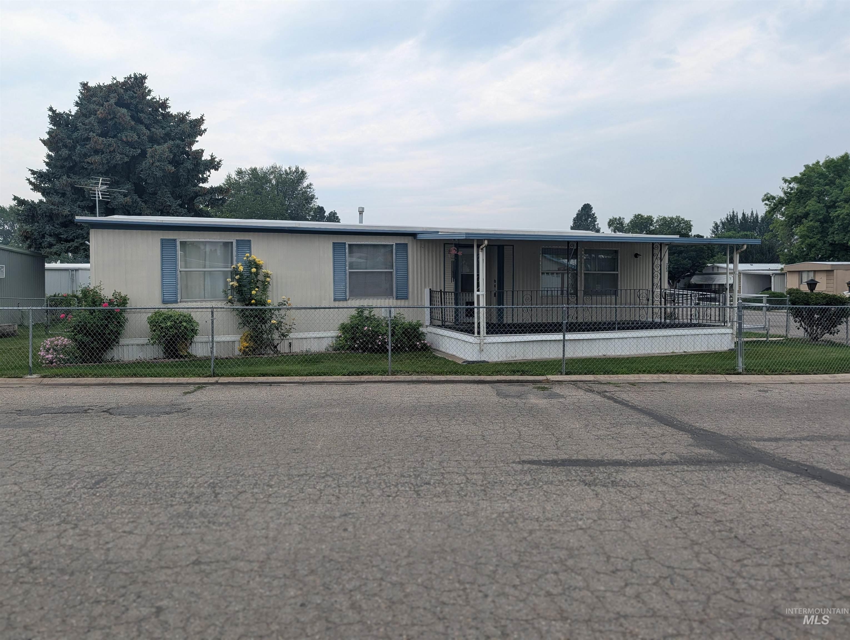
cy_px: 320
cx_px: 425
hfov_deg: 71.5
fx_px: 590
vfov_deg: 56.9
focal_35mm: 24
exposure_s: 1/797
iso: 19
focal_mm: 6.9
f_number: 1.68
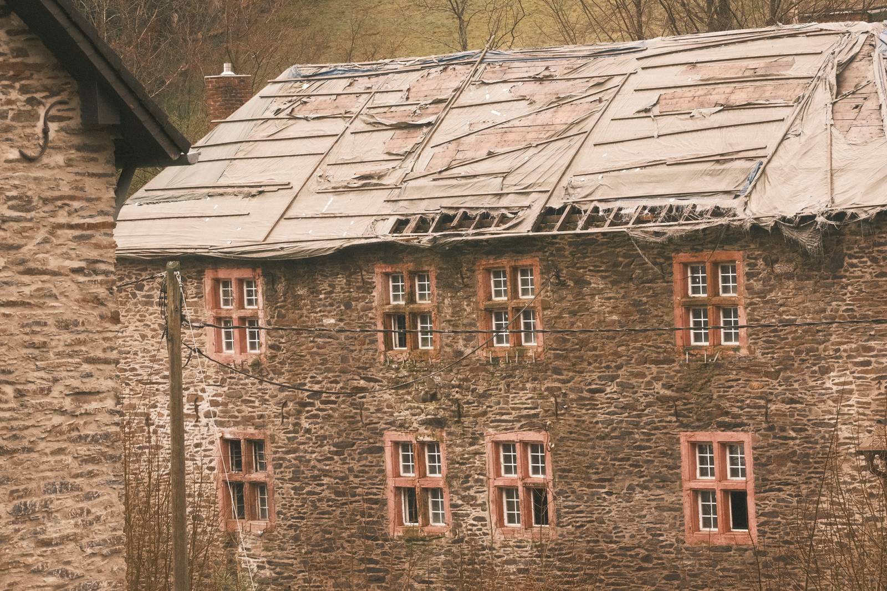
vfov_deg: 9.7
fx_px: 3474
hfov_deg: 14.5
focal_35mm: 141
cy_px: 296
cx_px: 444
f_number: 11
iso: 6400
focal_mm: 94.3
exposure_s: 1/280
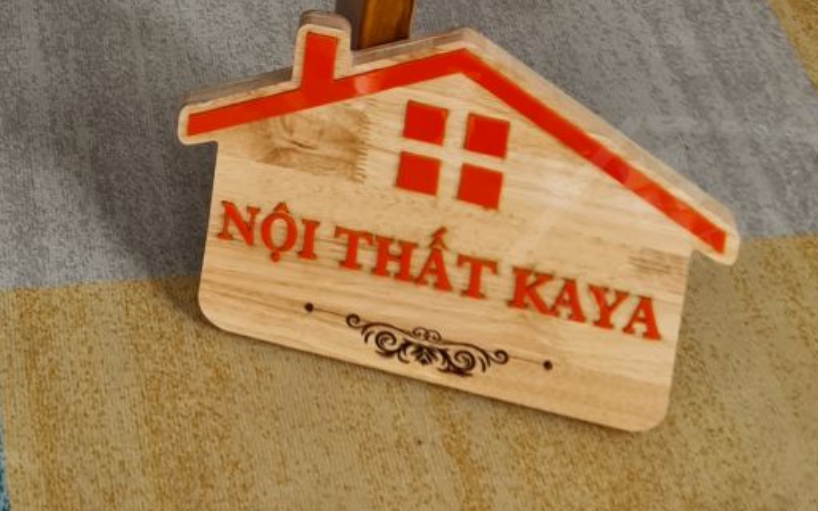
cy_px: -607
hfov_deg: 22.5
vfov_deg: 12.5
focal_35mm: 88
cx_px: -37
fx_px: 1961
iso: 50
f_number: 1.8
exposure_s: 1/100
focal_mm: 7
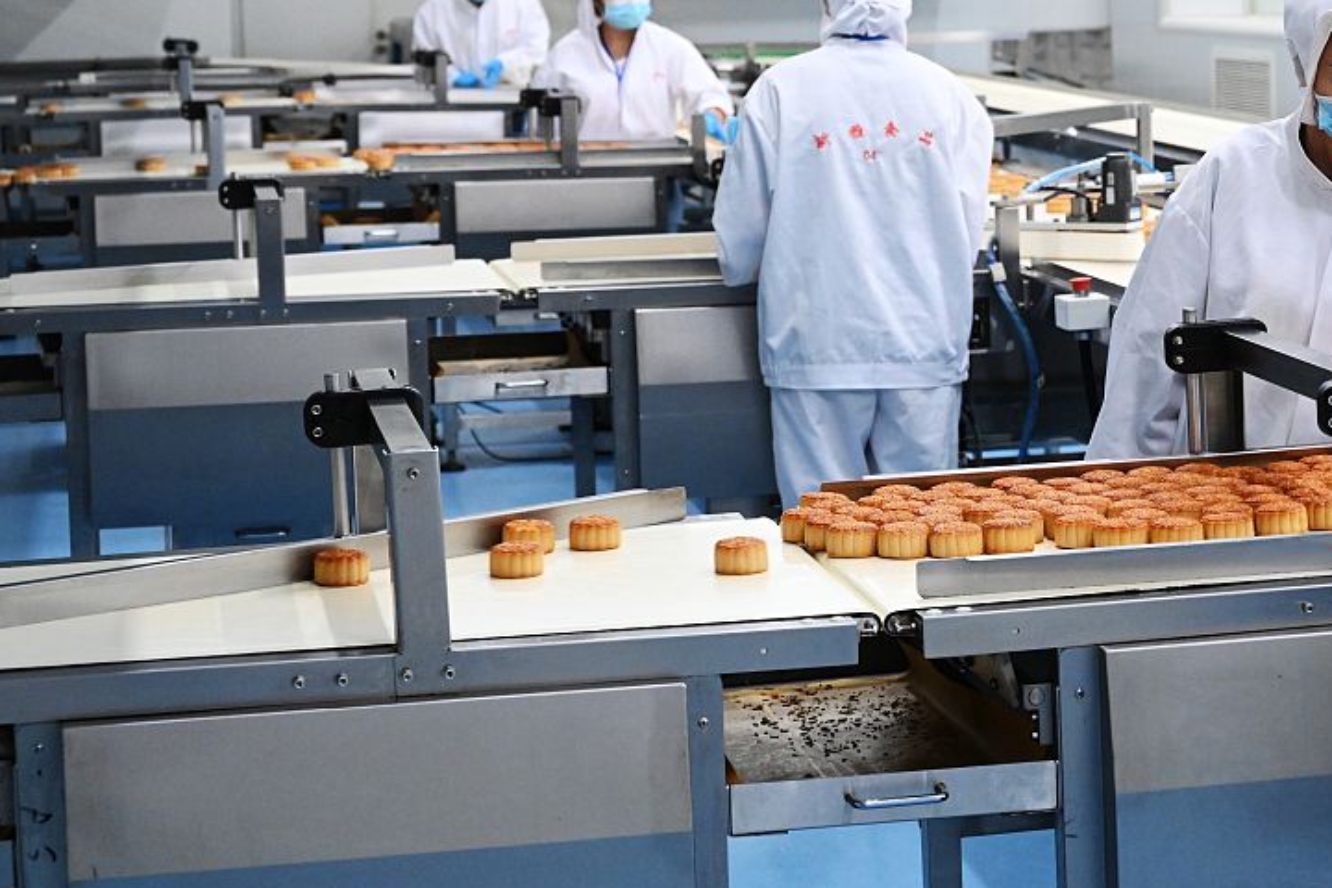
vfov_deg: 15.1
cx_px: 1047
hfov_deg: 22.3
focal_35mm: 90
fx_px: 3330
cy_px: 261
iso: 4000
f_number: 5.6
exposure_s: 1/100
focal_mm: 54
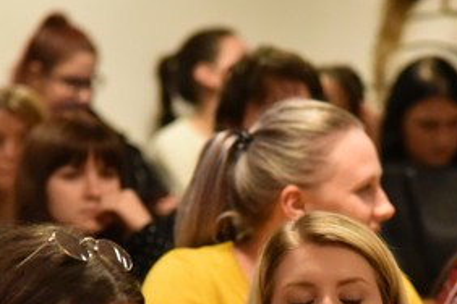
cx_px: 340
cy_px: 348
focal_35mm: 349
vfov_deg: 3.9
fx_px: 4430
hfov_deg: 5.9
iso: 10000
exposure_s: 1/400
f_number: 4
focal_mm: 120
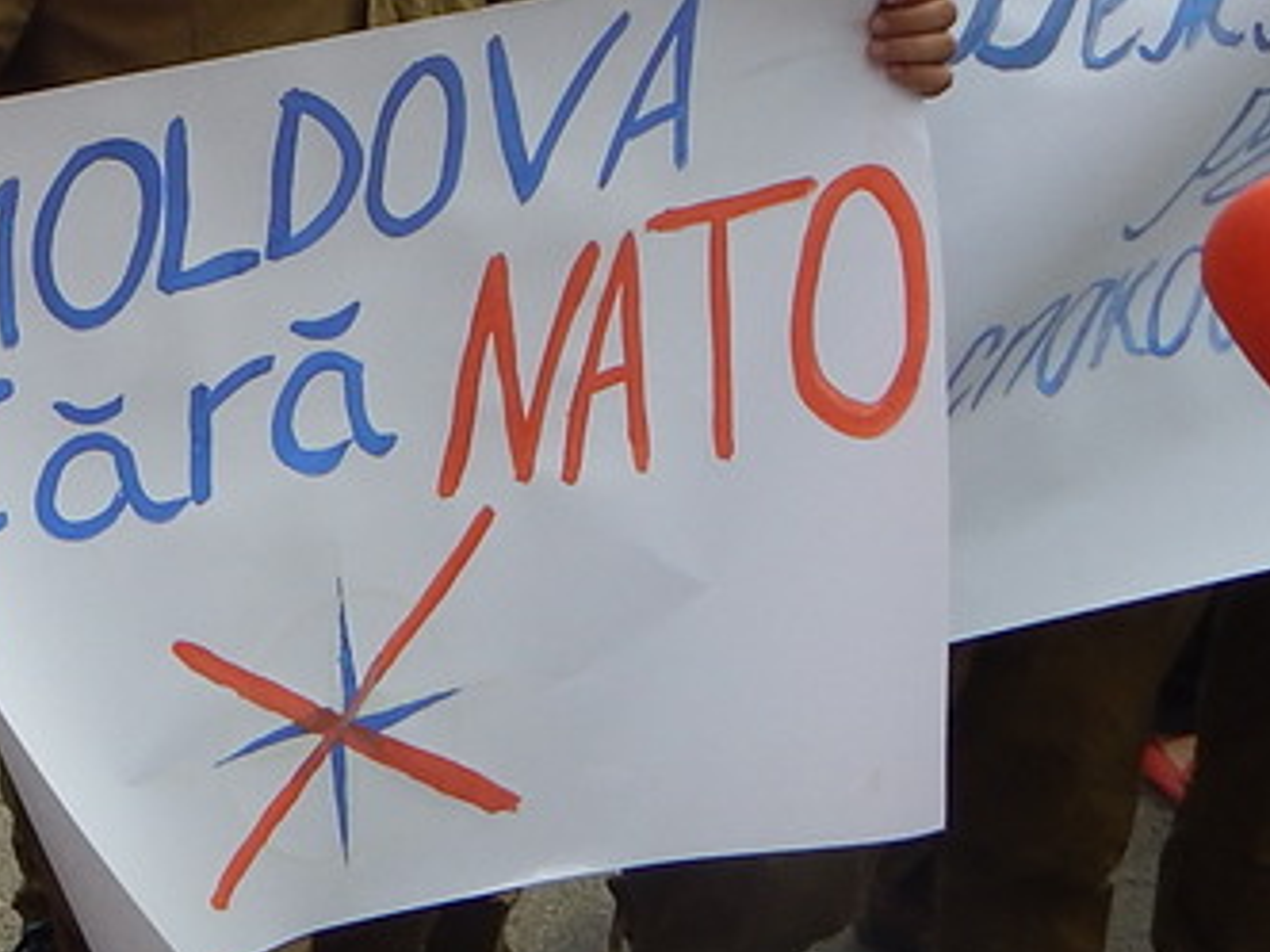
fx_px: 4953
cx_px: 84
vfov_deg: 10.9
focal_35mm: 135
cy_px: -4
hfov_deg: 14.4
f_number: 3.3
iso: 125
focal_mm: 6.1
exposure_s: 1/640
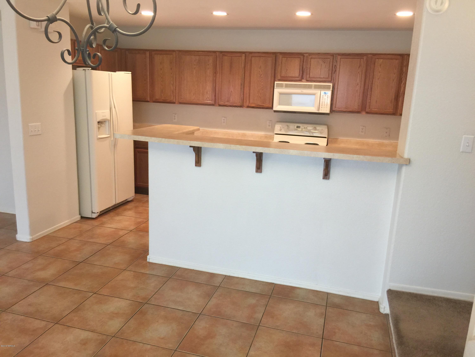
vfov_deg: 48.2
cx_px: 238
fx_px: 398
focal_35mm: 29
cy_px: 178
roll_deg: -1.7
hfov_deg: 61.7
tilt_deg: -14.1
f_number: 2.2
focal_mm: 4.15
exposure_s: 1/15
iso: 64
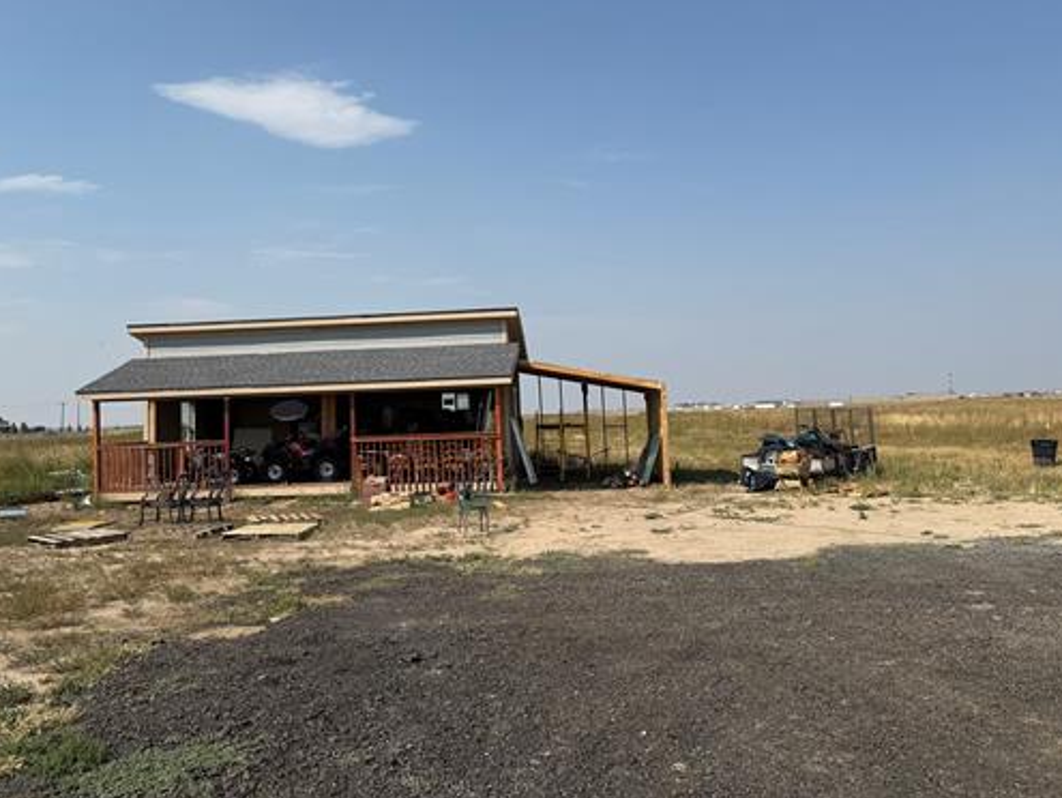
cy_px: 320
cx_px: 440
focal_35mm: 31
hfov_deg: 58.0
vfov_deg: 45.3
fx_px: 952
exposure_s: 1/8130
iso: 80
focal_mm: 6.76
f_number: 1.78
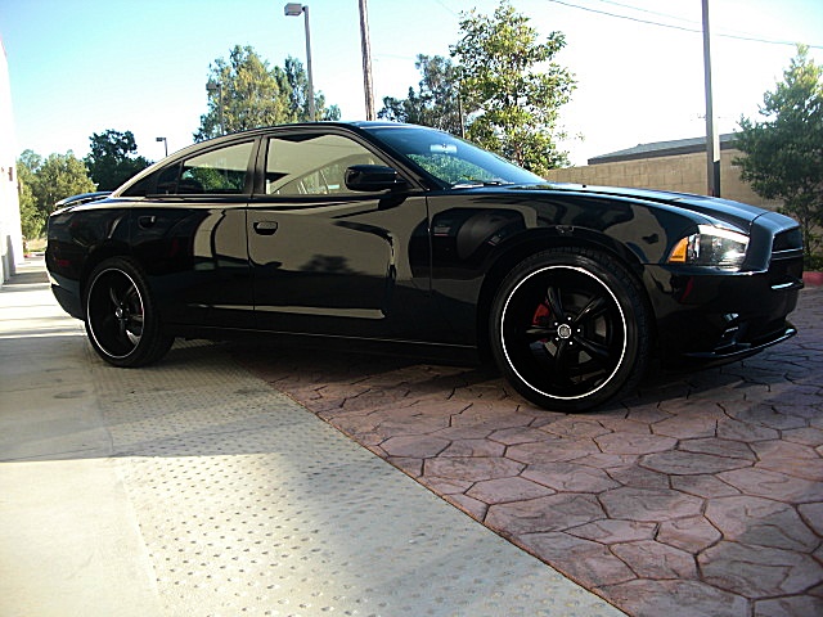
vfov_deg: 39.7
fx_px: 856
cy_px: 308
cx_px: 412
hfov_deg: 51.4
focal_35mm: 36
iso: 50
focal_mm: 6.3
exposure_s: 1/250
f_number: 2.8
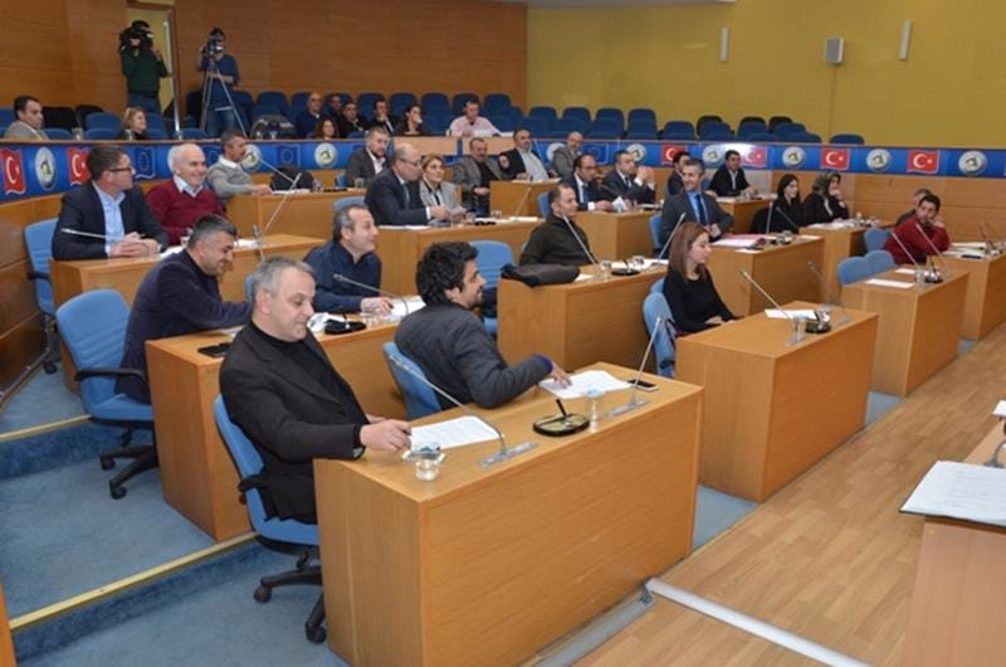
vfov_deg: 47.7
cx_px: 503
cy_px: 334
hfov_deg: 67.5
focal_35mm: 27
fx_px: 753
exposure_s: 1/60
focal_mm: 18
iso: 1000
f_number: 7.1
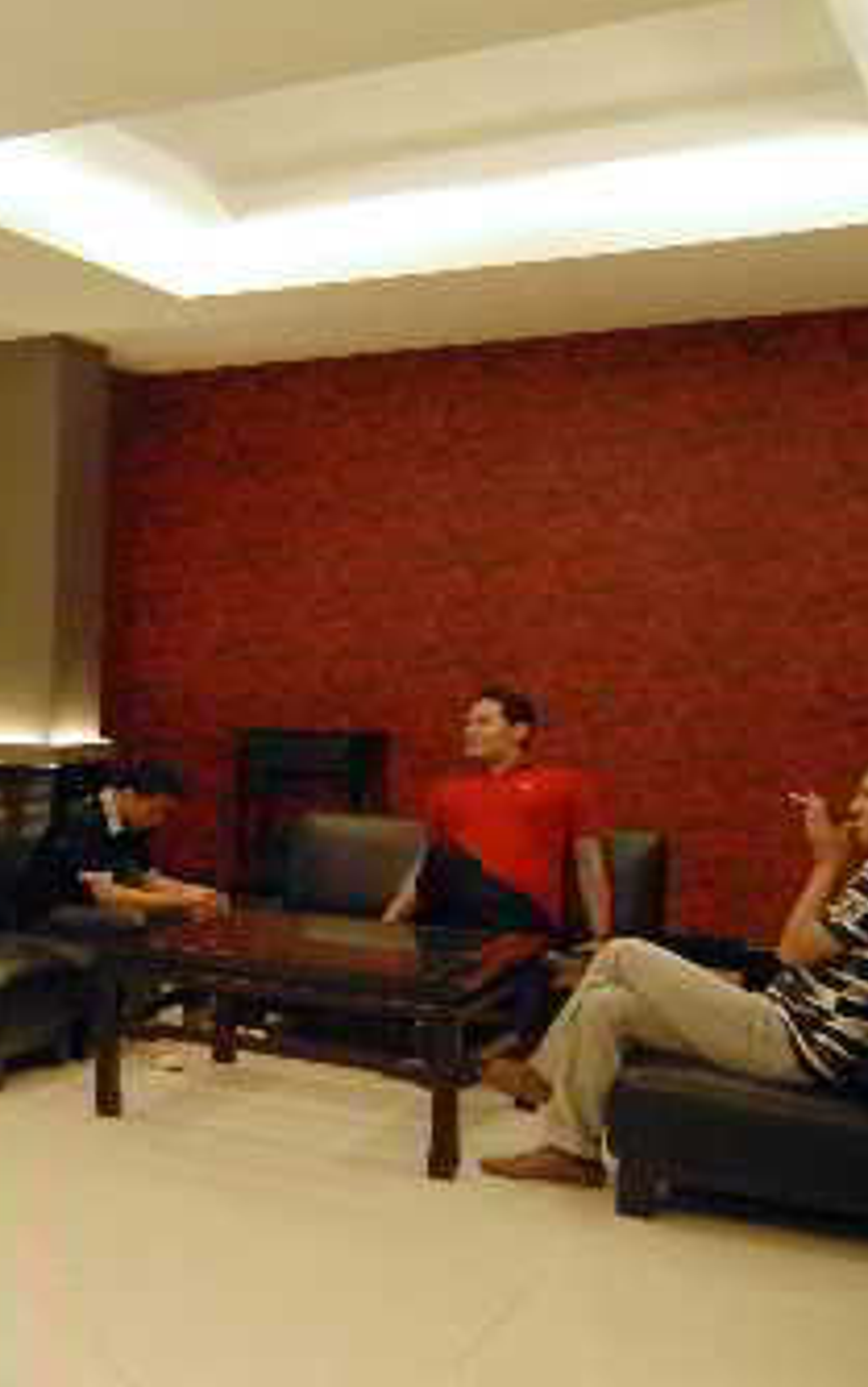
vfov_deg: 45.3
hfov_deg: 22.5
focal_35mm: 44
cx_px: -515
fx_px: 1664
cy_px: 710
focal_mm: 12
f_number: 4
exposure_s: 1/30
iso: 1250
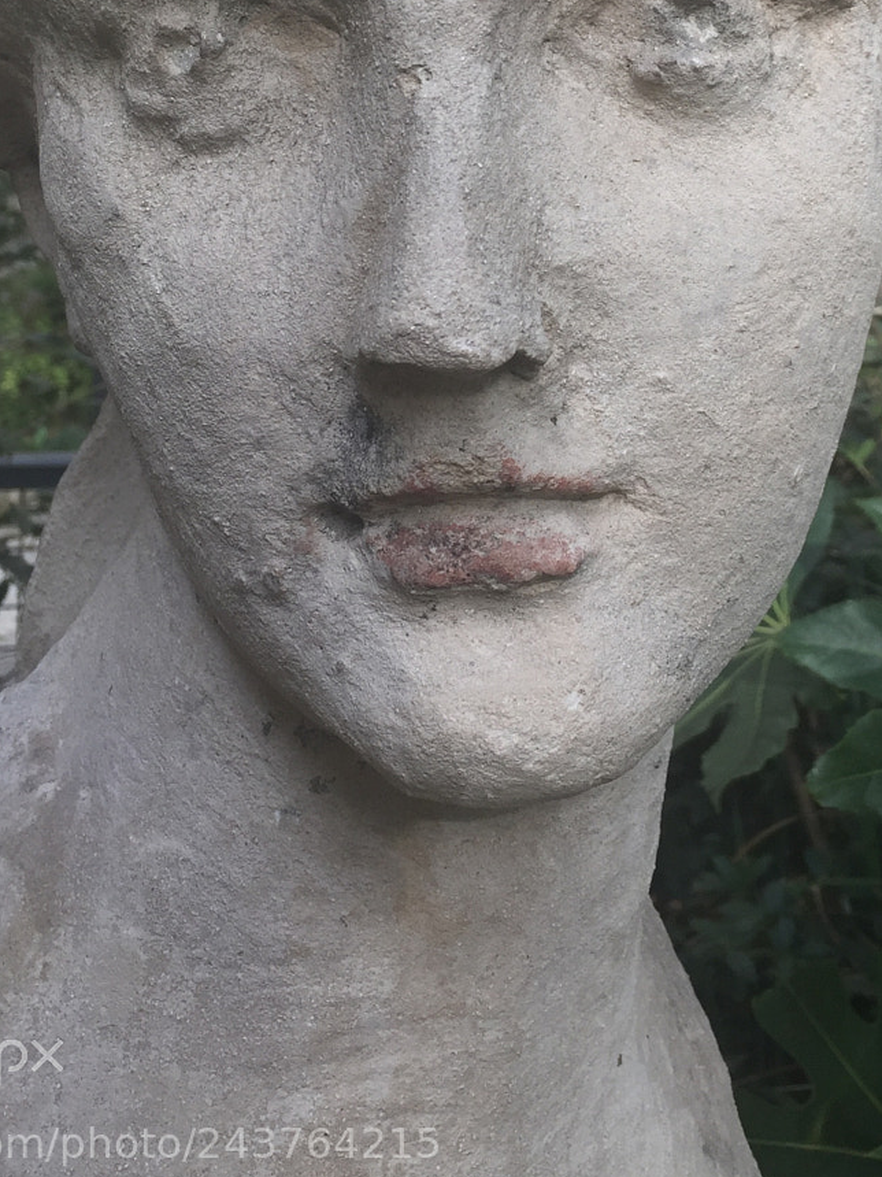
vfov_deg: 33.9
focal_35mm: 54
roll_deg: -0.5
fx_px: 1835
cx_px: 545
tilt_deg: +1.2
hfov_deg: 26.9
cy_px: 155
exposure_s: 1/151
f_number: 2.2
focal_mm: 4.15
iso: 32
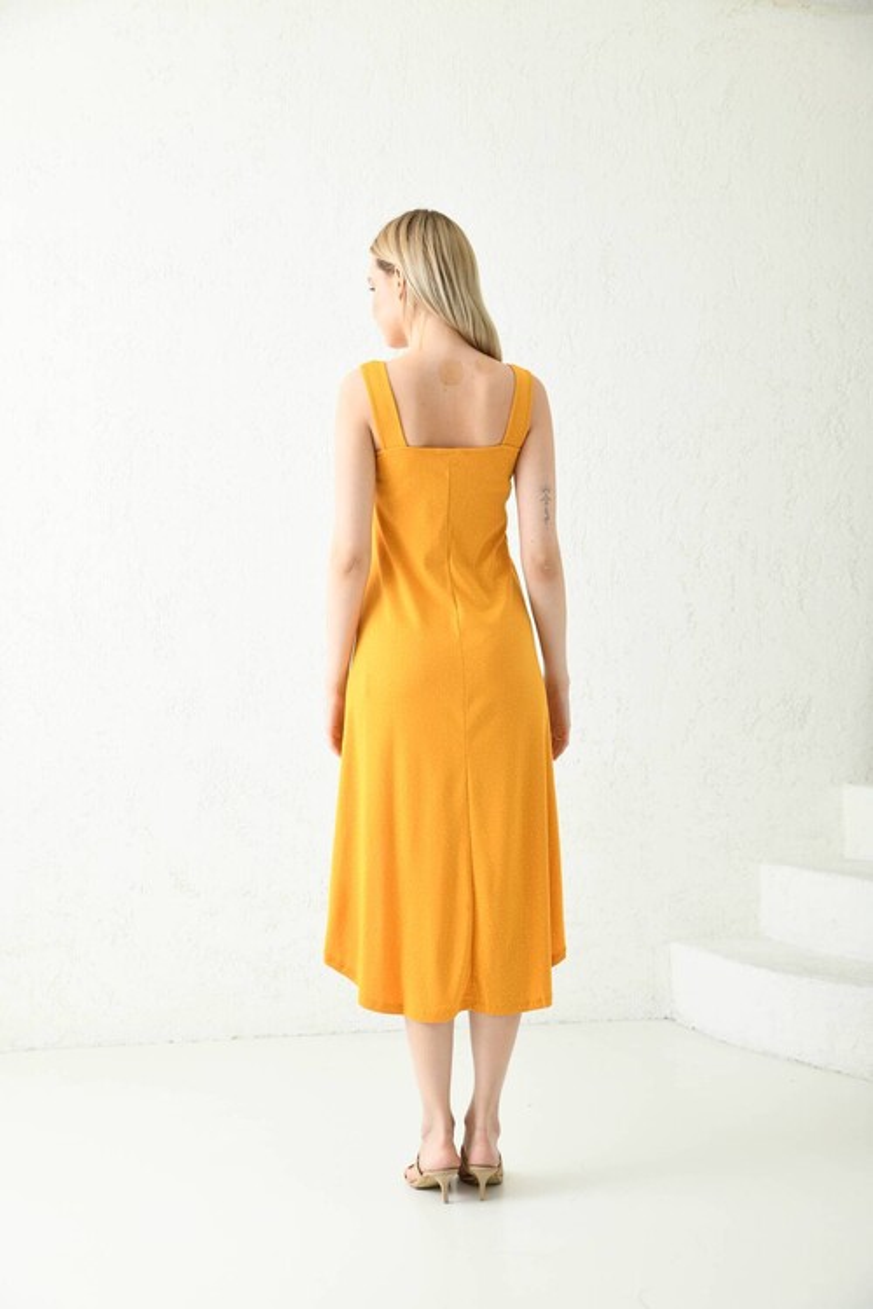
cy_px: 654
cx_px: 436
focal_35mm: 50
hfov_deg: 27.0
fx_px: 1819
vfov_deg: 39.6
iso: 100
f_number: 5.6
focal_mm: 50
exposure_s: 1/160
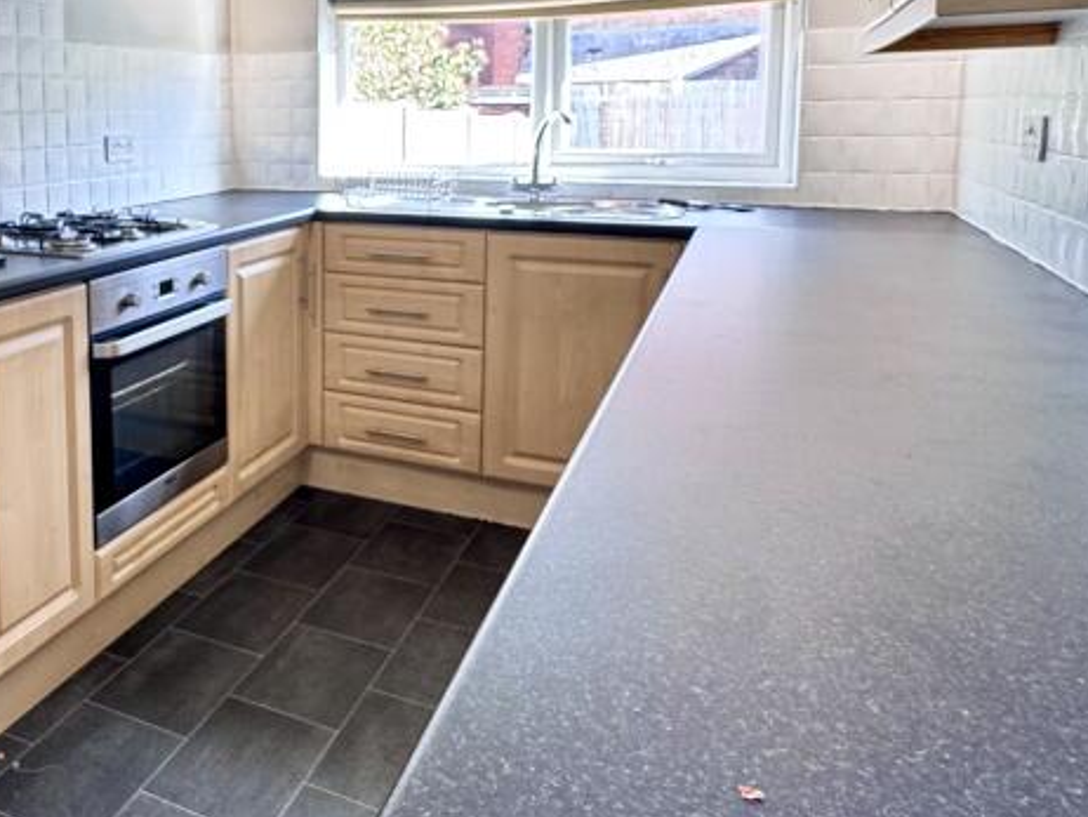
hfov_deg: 53.8
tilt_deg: -7.4
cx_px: 195
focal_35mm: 31
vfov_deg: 44.2
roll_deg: +1.1
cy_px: 221
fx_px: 975
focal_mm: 2.22
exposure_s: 1/50
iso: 250
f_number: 2.2
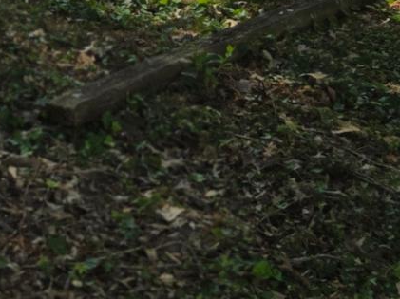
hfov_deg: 14.9
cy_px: -384
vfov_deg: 11.3
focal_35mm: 112
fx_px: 1293
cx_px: -360
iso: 80
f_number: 1.7
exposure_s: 1/2913
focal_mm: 6.3
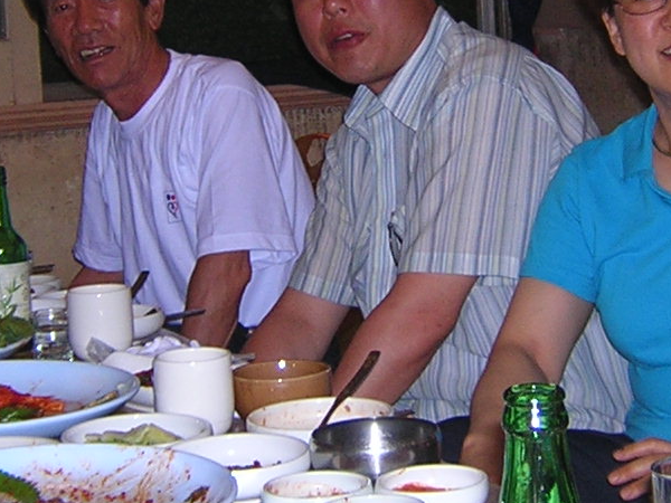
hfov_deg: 20.4
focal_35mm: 96
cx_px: 408
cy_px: 78
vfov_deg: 15.3
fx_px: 1861
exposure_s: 1/60.1
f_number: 2.6
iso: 145
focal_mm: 4.7
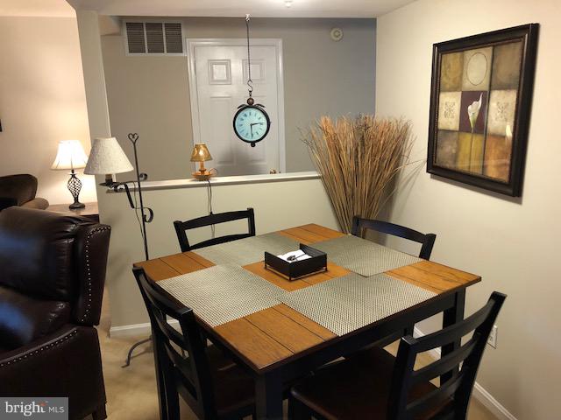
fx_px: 454
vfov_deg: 49.7
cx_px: 280
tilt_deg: -14.1
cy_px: 210
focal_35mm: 28
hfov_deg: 63.4
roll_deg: +1.4
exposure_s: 1/15
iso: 64
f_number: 1.8
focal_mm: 4
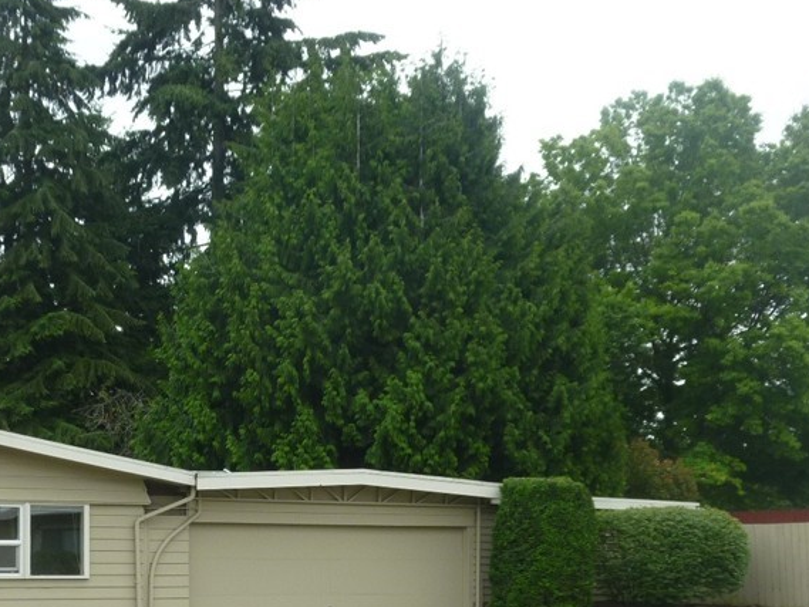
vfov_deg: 22.8
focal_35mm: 63
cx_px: 166
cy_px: 525
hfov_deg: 30.0
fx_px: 1473
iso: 100
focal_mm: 6.3
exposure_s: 1/400
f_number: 3.8
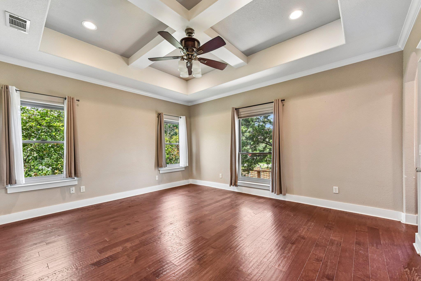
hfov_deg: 104.3
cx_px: 210
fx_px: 164
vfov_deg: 81.2
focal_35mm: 14
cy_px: 140
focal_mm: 14
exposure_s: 1/15
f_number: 8
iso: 500
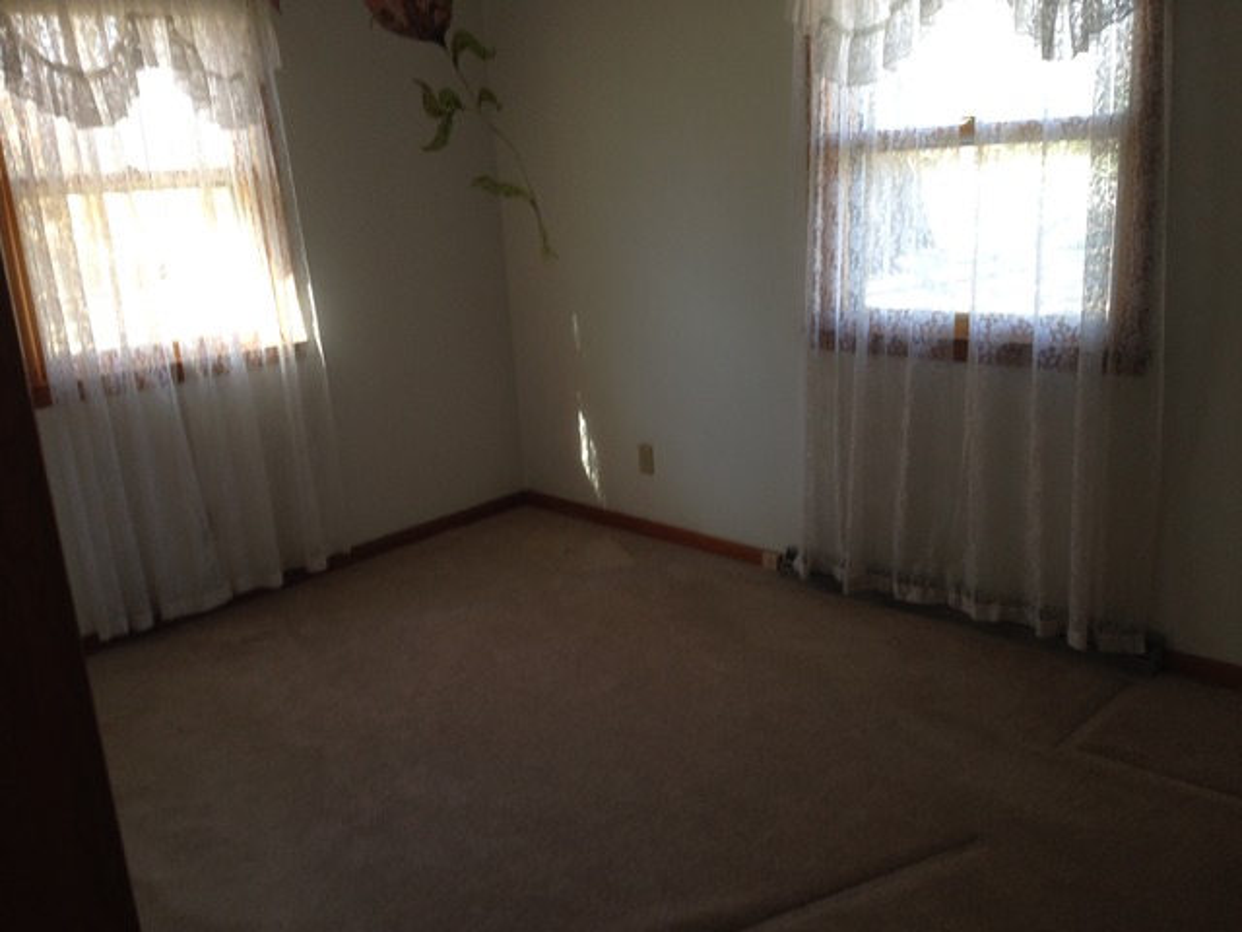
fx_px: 1184
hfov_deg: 55.4
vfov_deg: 42.9
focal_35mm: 33
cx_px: 621
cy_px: 466
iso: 50
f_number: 2.4
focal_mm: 4.12
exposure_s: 1/24
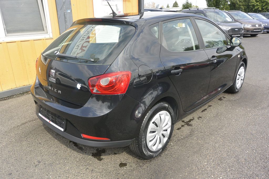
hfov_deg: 67.4
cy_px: 90
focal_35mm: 27
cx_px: 134
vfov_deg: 47.9
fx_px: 202
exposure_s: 1/250
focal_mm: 10
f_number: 6.3
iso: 160
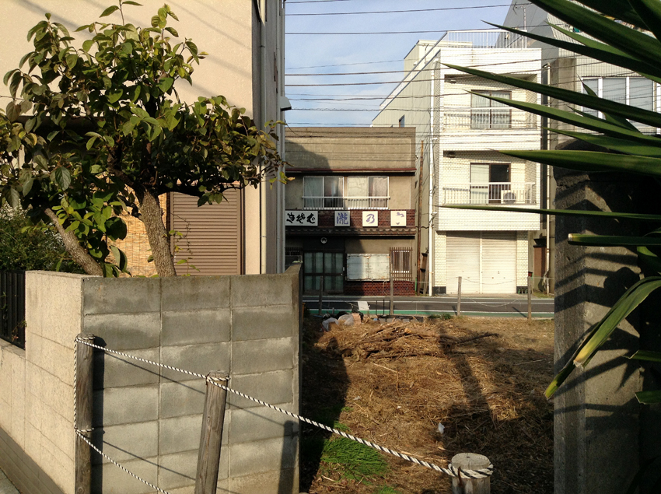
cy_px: 247
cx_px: 330
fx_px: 629
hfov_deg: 55.4
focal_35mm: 33
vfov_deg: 42.8
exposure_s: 1/905
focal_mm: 3.3
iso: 32
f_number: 2.4
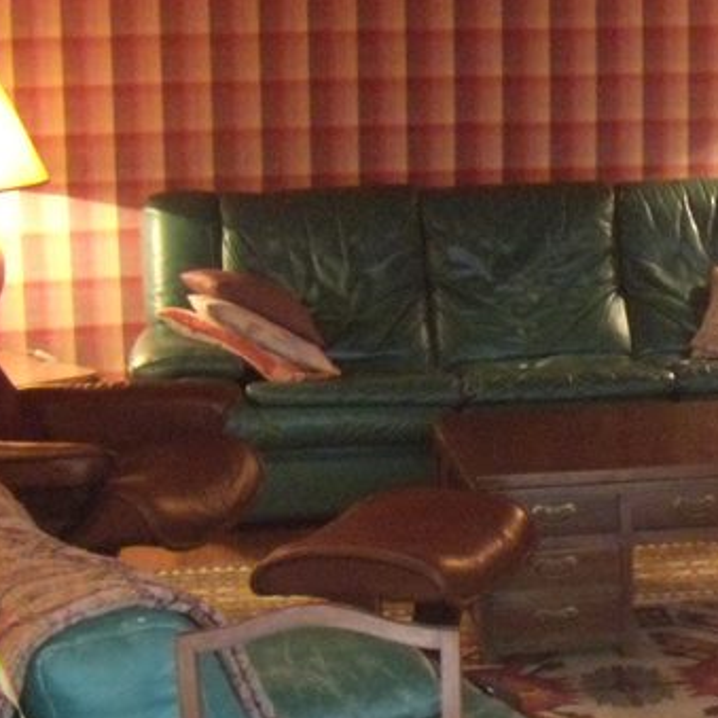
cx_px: 798
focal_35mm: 96
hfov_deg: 17.5
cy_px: 390
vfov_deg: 18.1
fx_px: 2253
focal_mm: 6.4
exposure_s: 1/8
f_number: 3.6
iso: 640
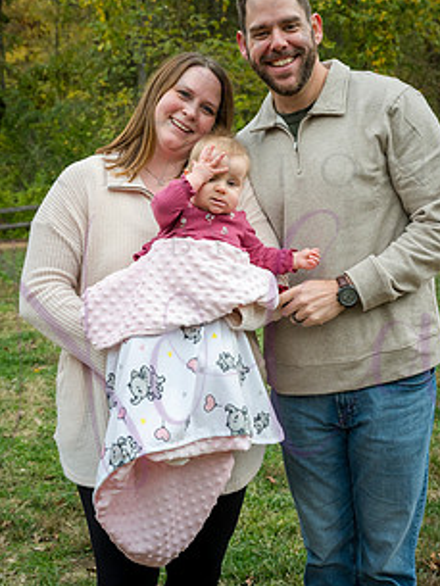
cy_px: 238
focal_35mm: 61
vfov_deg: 31.6
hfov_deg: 24.0
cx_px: 227
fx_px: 1033
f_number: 5.6
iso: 400
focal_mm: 43
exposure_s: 1/500
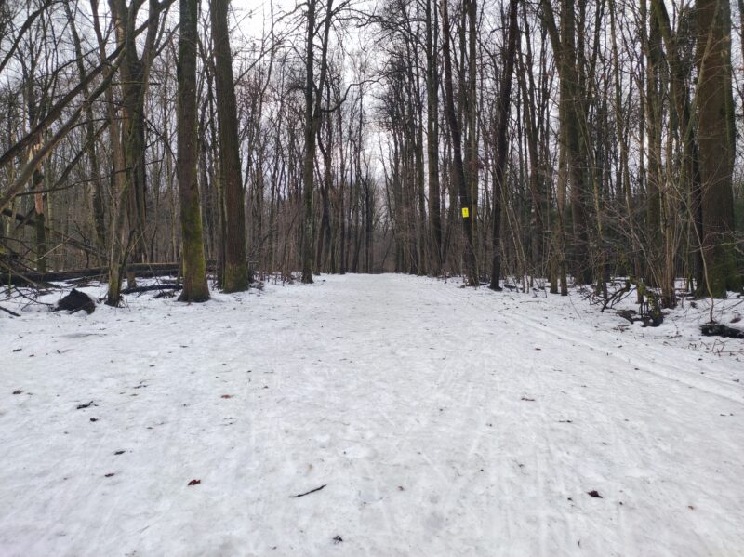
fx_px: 365
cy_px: 278
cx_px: 372
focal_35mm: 17
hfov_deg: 91.1
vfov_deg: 74.7
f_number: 1.79
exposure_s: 1/100
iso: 75
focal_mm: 4.74
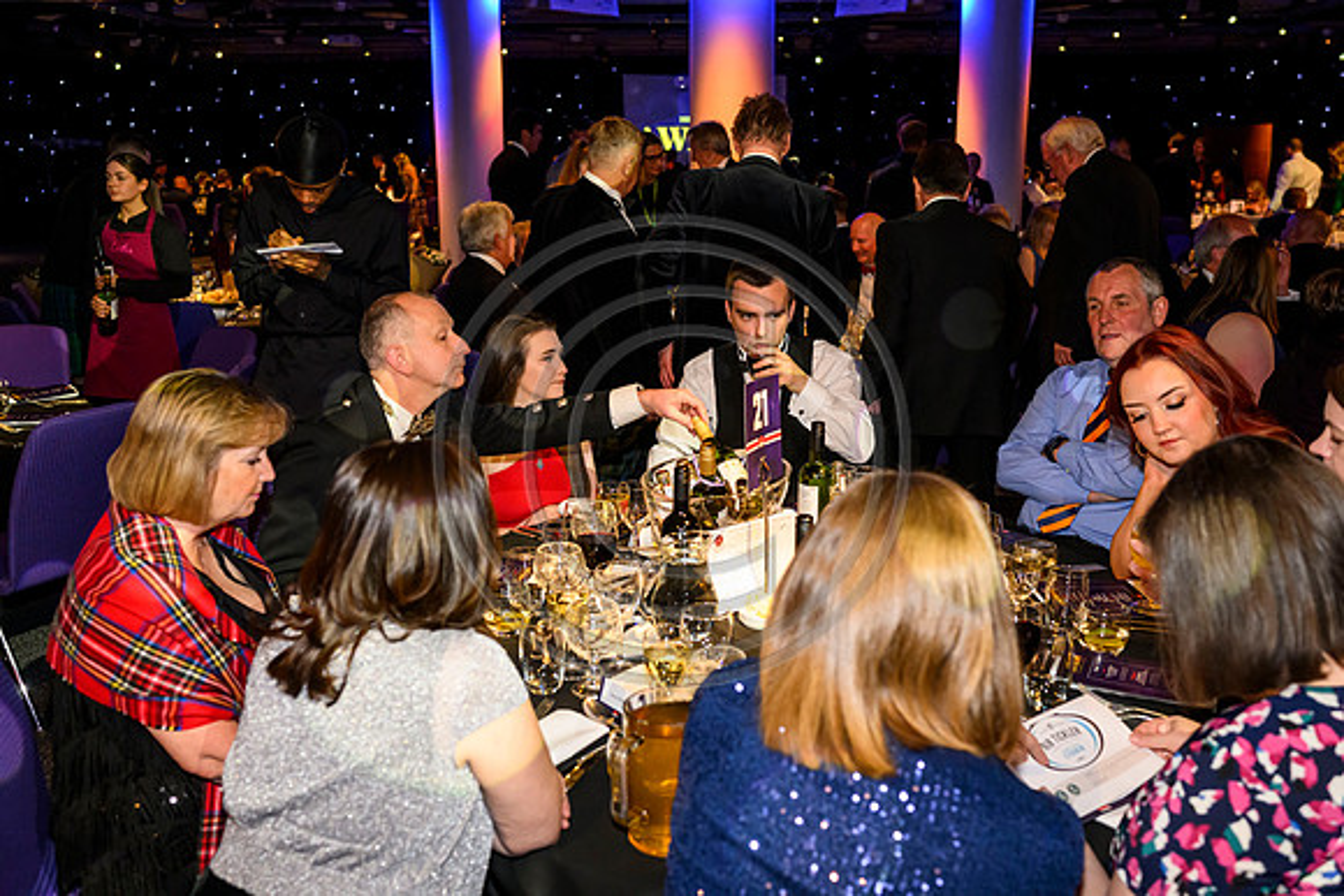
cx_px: 672
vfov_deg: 37.9
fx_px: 1307
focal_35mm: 35
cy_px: 448
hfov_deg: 54.4
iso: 4000
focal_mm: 35
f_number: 4
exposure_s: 1/160
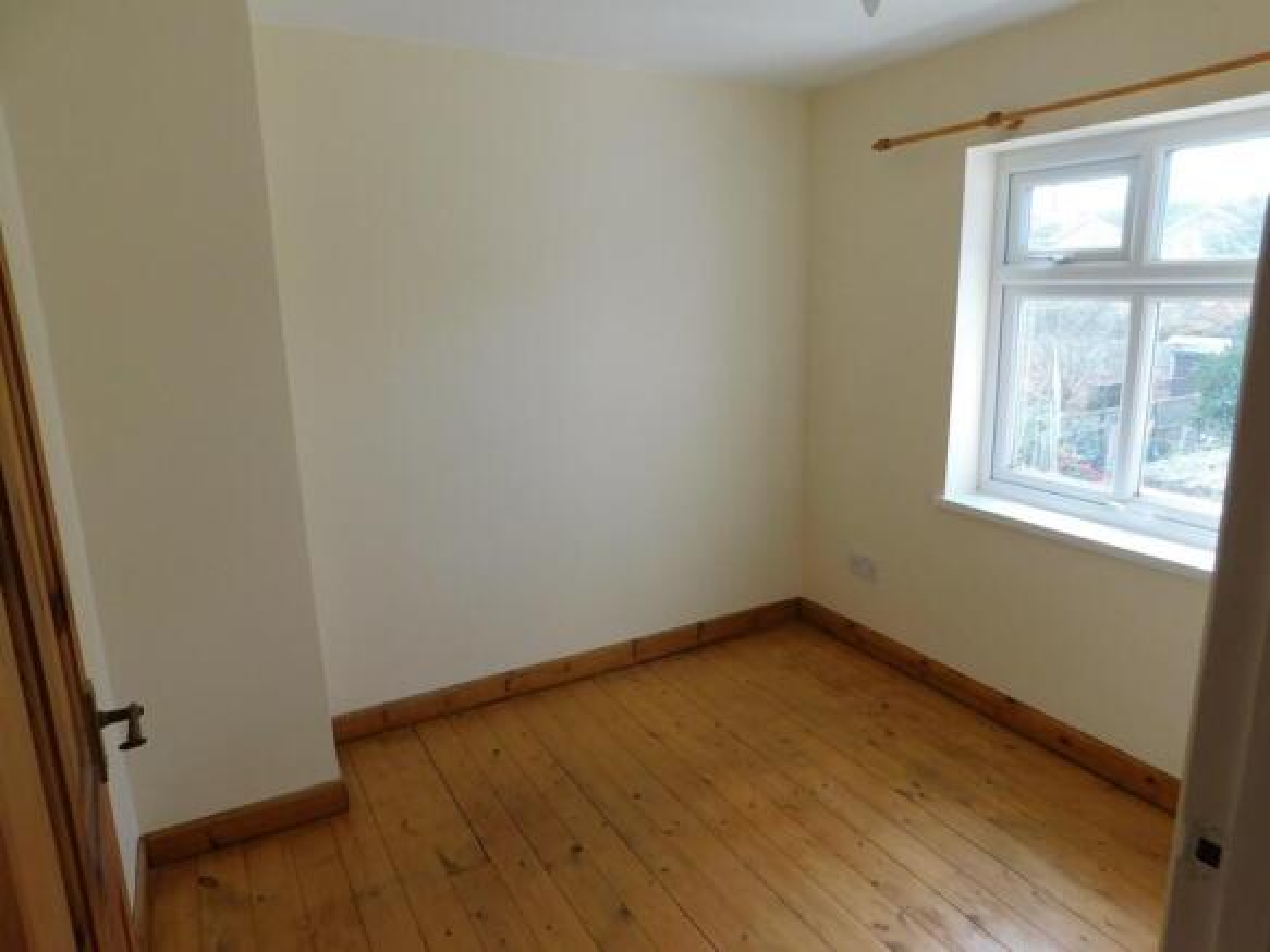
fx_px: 844
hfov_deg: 73.9
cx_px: 635
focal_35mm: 23
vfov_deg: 58.9
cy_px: 476
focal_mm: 4
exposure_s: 1/50
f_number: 3
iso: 125
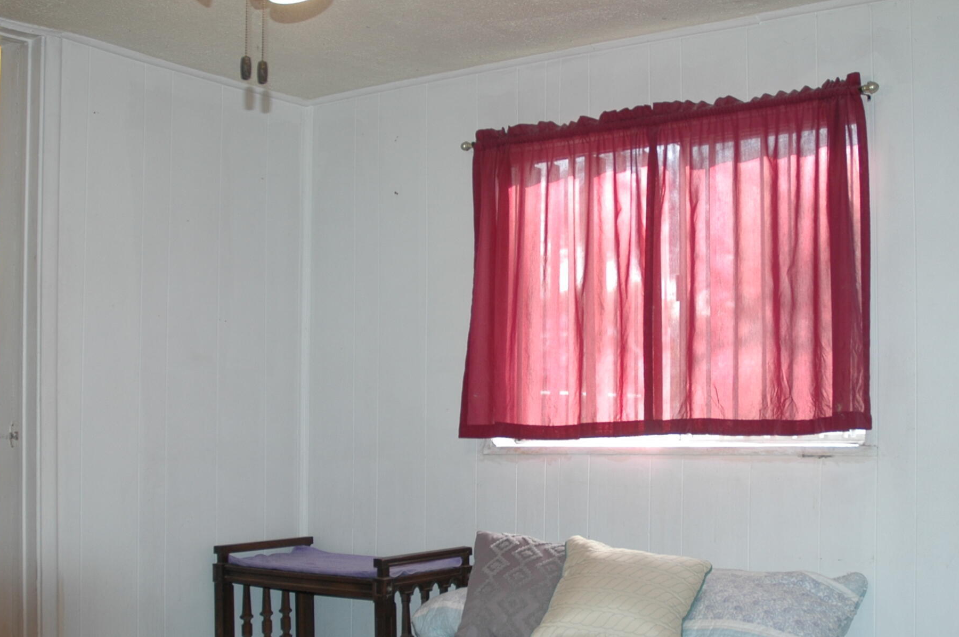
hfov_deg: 43.6
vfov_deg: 29.7
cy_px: 394
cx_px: 521
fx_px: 1197
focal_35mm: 45
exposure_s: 1/60
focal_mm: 18
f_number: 3.5
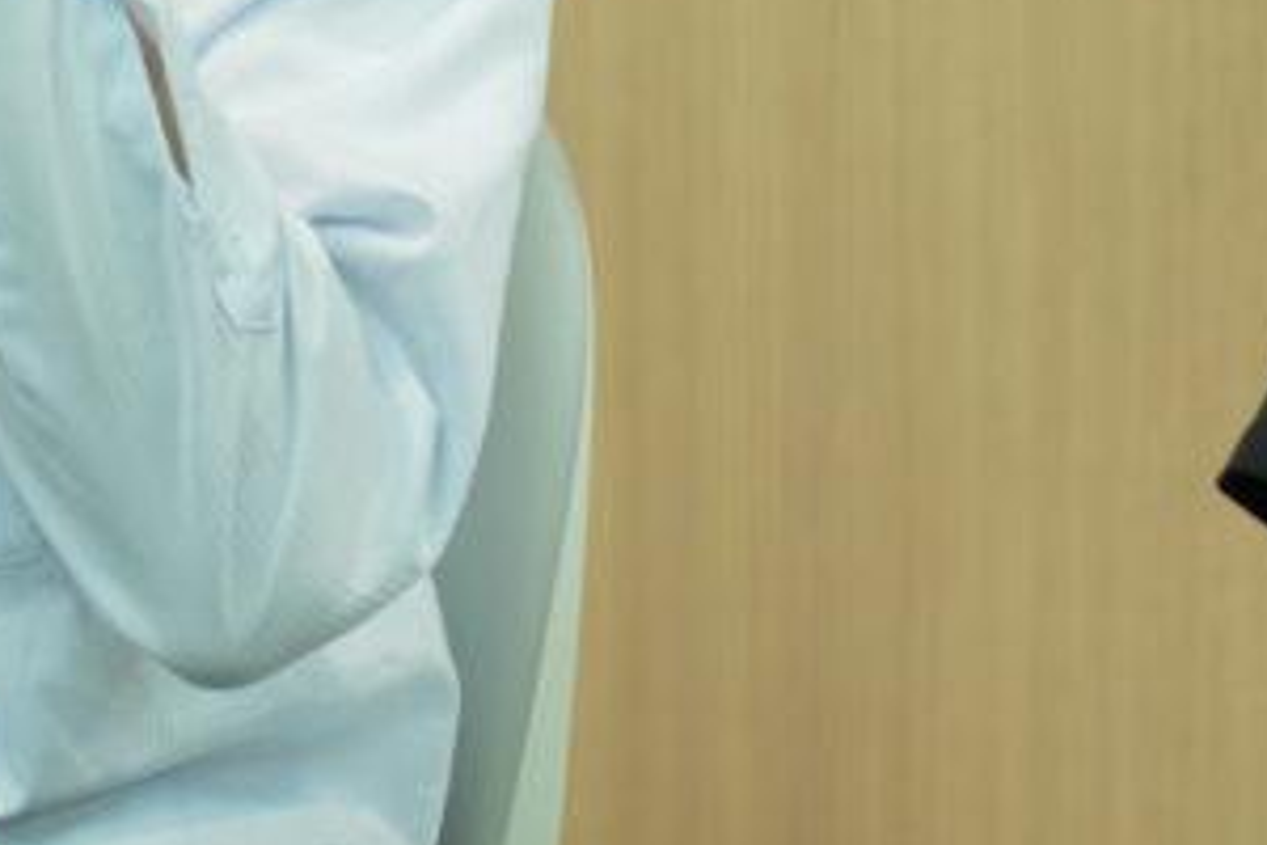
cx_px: -465
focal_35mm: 358
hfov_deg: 5.7
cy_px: -311
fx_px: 12599
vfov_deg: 3.8
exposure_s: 1/250
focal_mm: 70
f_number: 2.8
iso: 1600
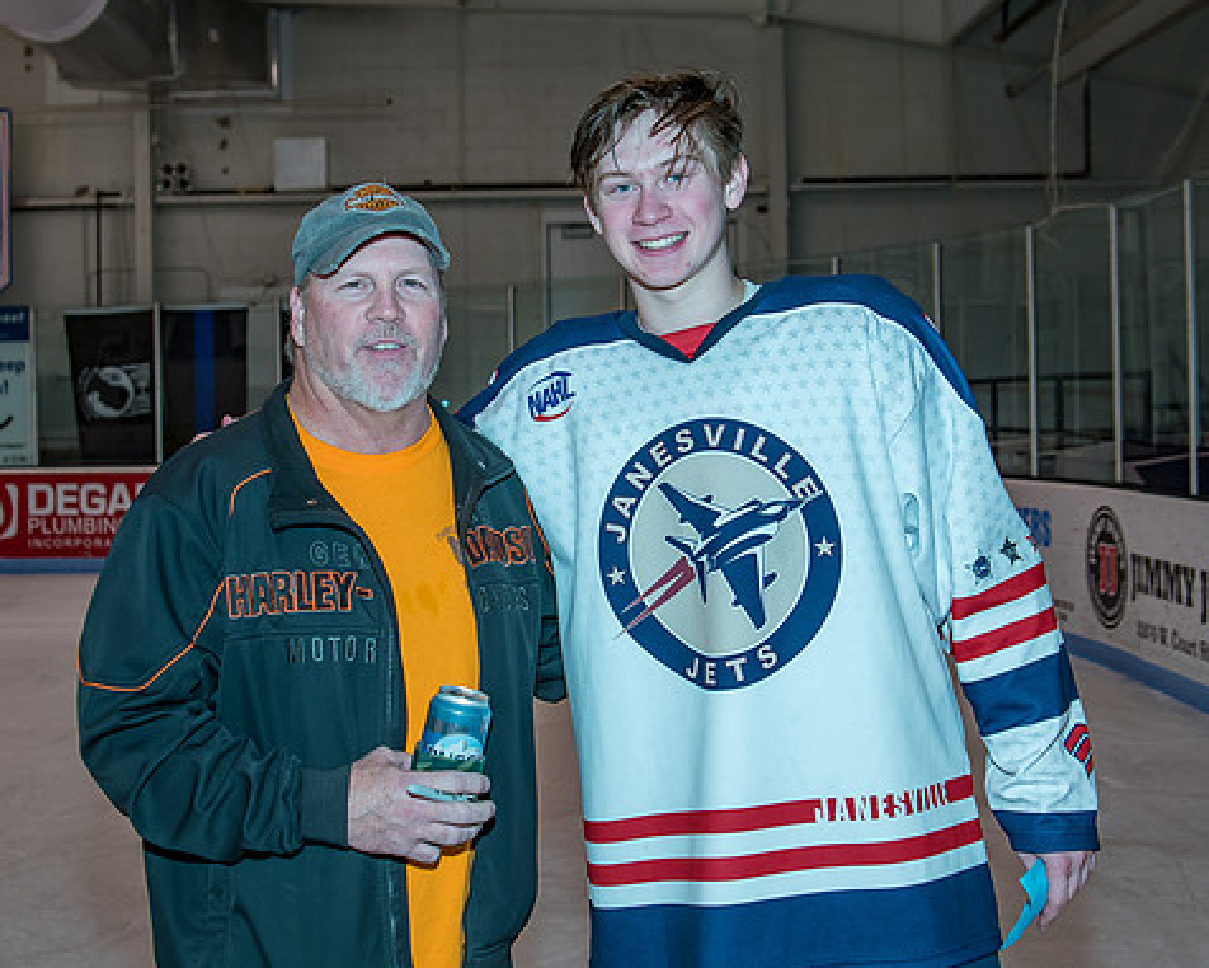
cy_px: 439
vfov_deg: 29.1
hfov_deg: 36.0
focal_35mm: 52
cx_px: 552
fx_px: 1861
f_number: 4.5
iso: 200
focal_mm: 28
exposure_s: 1/200
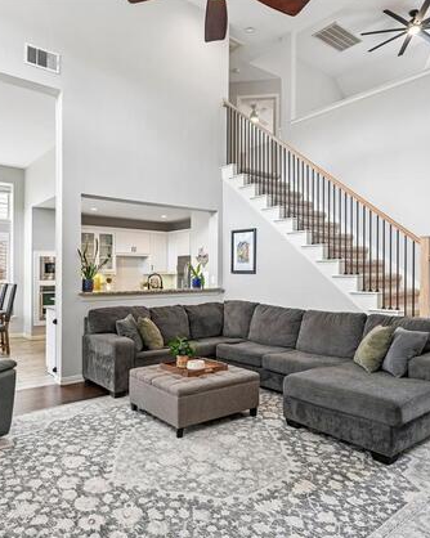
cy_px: 270
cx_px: 209
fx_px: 378
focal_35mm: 24
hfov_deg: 59.3
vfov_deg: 70.9
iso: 400
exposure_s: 1/25
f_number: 8
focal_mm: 16.5
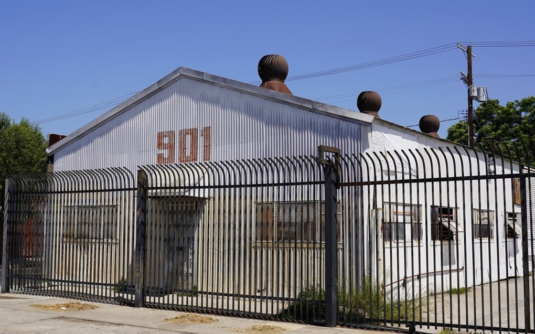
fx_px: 641
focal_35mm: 44
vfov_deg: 29.2
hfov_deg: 45.3
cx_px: 267
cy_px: 165
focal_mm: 29
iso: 100
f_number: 10
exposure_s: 1/320
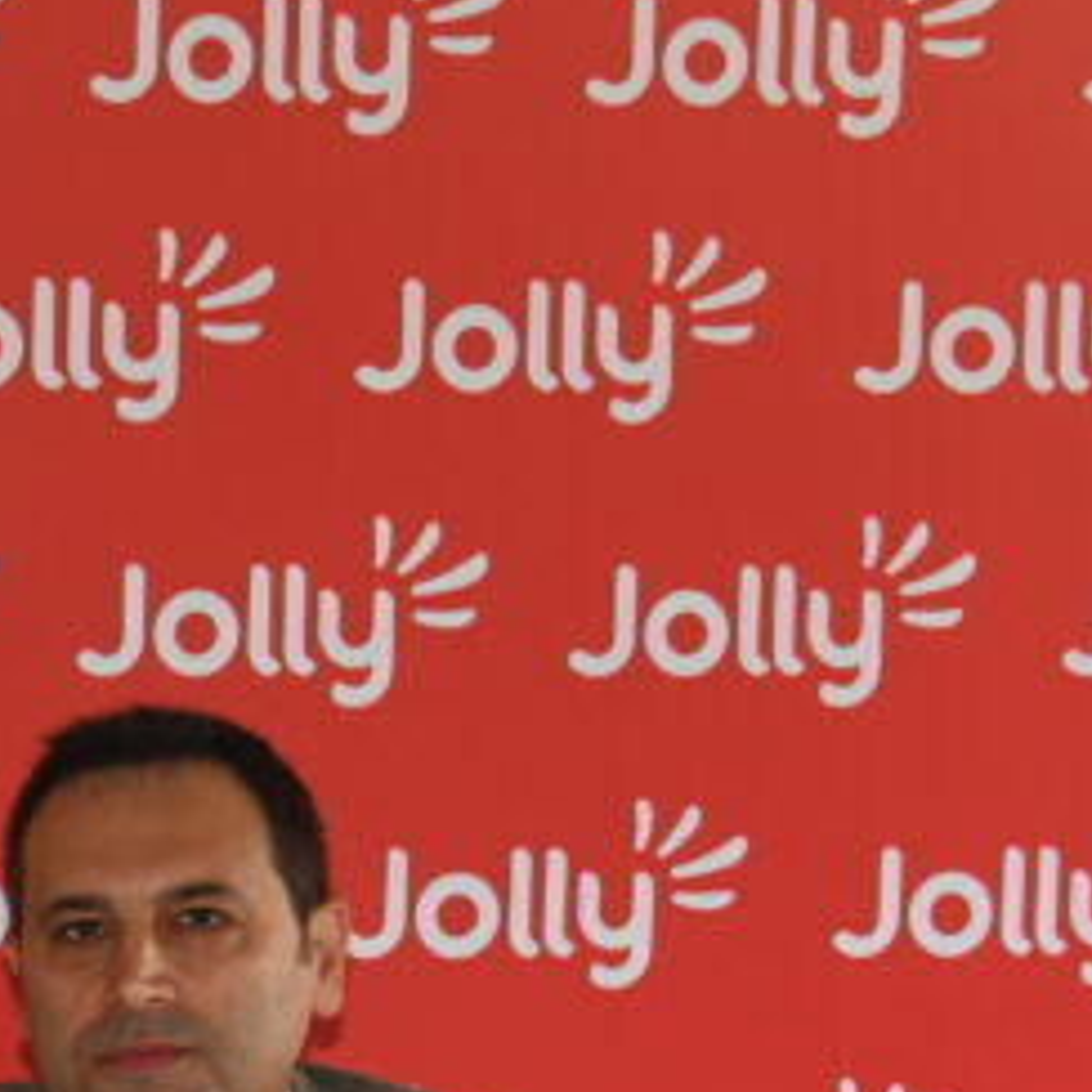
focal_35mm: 232
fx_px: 8280
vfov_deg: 7.5
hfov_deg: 7.1
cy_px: 1416
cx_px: -1472
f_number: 6.3
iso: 640
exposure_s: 1/200
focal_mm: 52
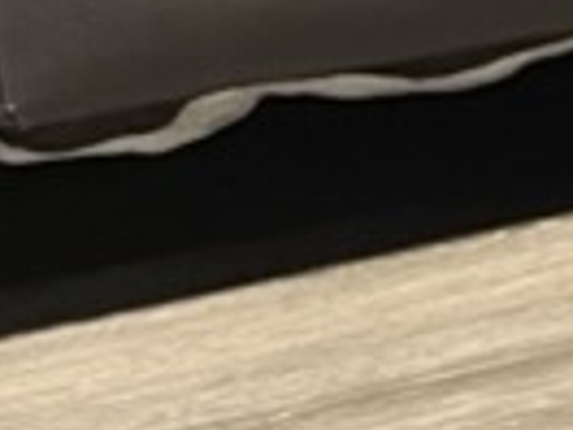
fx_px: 3344
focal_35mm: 202
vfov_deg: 7.3
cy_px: 404
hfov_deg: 7.5
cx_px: 2144
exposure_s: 1/60
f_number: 1.5
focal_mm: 5.7
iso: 160
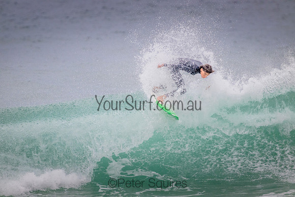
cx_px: 148
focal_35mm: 800
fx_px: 6557
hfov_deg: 2.6
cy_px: 98
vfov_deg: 1.7
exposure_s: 1/1600
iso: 3200
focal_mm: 800
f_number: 11
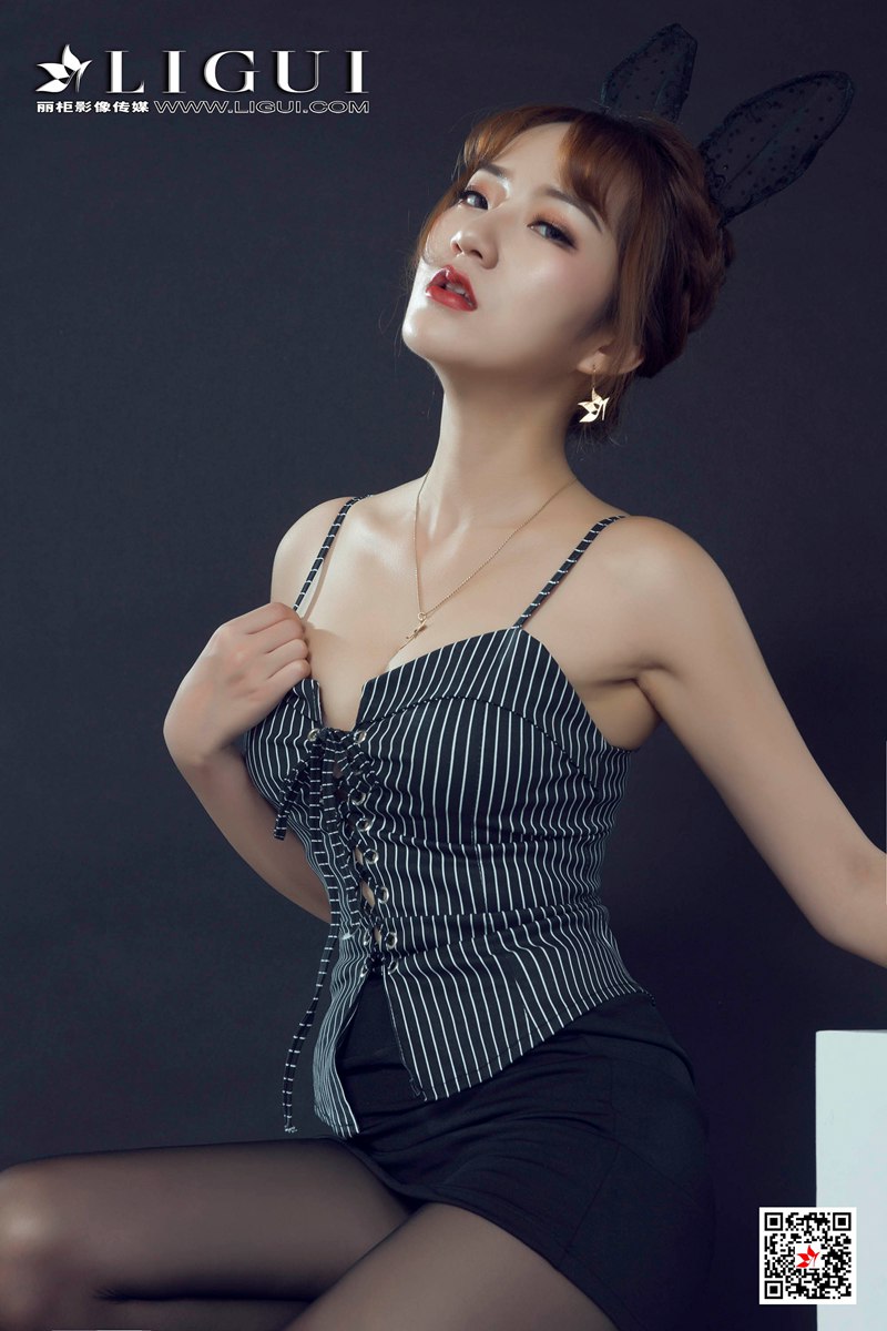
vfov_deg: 33.4
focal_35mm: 60
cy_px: 666
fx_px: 2217
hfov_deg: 22.6
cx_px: 444
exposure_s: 1/125
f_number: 9
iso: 320
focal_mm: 60
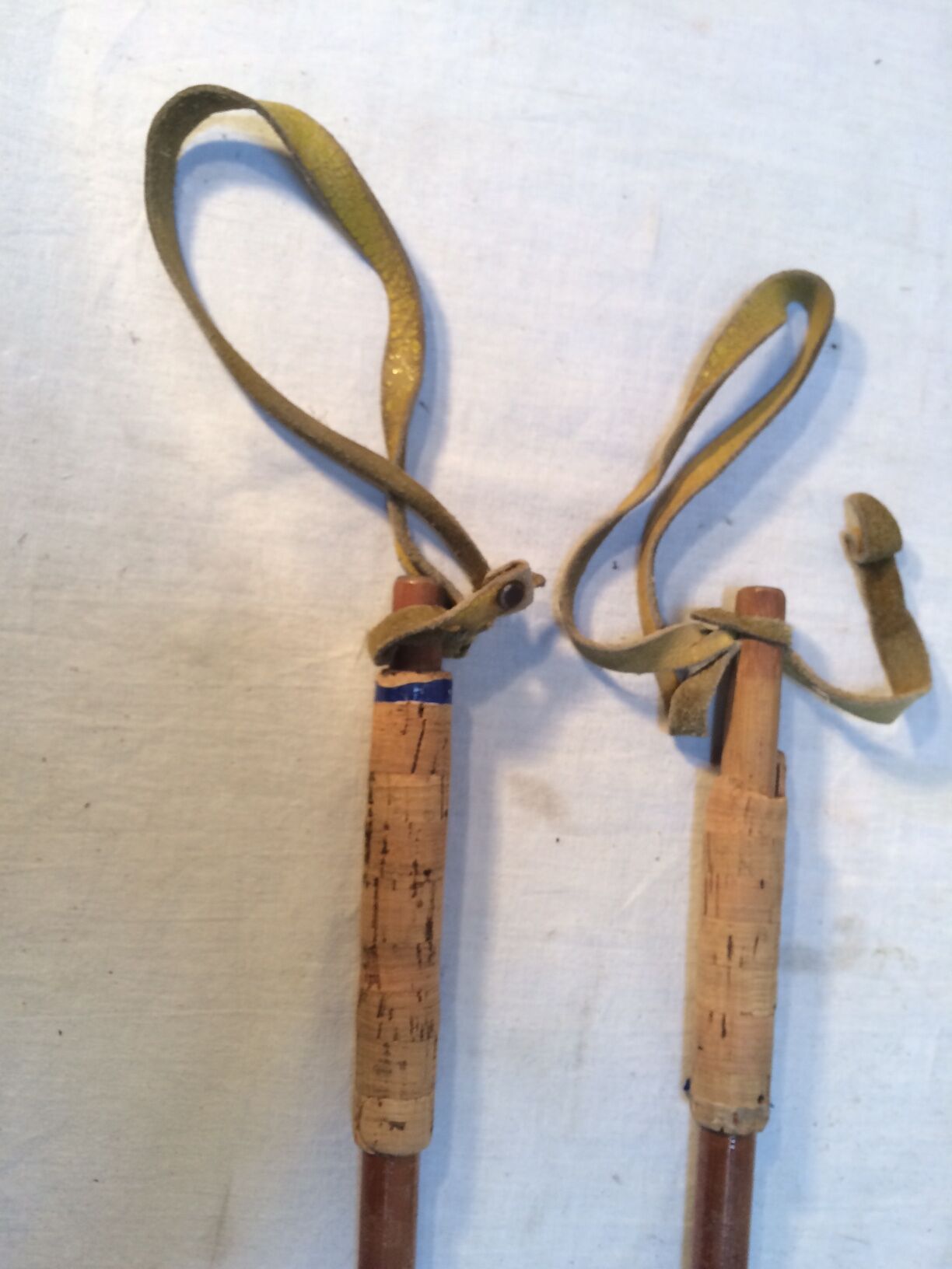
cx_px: 476
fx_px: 1063
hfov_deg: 48.2
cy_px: 634
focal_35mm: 29
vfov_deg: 61.7
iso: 40
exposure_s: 1/33
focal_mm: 4.15
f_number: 2.2
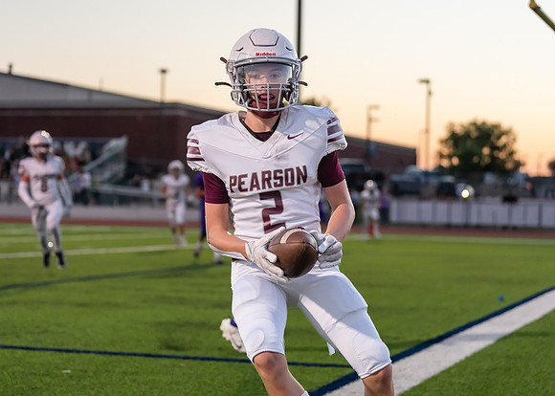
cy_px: 200
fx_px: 1301
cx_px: 261
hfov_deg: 24.1
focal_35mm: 83
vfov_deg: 17.3
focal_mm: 70
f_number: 2.8
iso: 2000
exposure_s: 1/1250
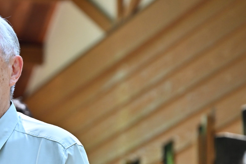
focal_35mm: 402
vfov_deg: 3.4
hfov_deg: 5.1
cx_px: 12
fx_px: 2748
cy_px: 138
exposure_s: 1/1000
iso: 1250
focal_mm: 185
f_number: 6.3
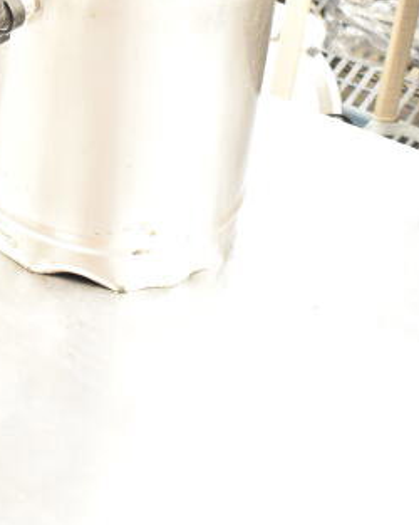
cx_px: -50
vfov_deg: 20.2
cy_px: -166
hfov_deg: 17.2
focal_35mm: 86
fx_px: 1340
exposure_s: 1/30
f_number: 3.8
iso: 2800
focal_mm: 21
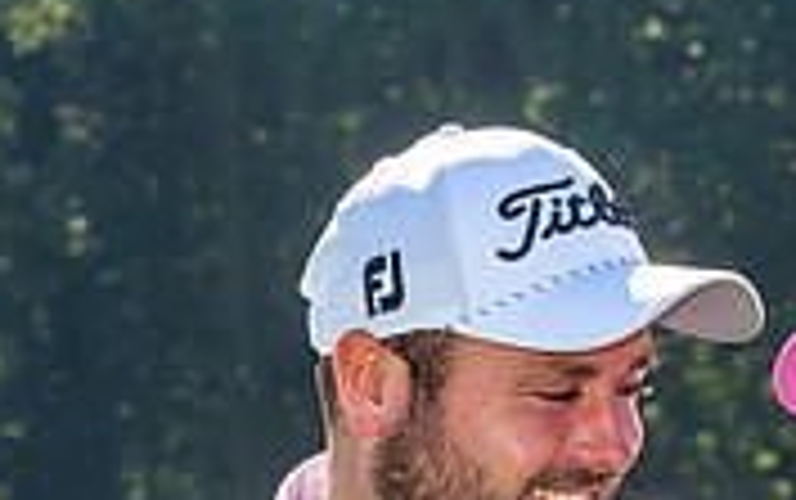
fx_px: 8034
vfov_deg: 3.5
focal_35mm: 370
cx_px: 1026
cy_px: 909
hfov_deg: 5.6
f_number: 11
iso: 200
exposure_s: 1/200
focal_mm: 95
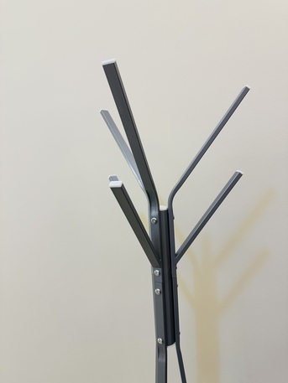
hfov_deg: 56.8
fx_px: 266
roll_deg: -0.2
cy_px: 192
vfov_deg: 71.6
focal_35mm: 24
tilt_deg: -3.1
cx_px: 144
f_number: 1.78
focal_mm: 6.86
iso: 200
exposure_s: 1/120
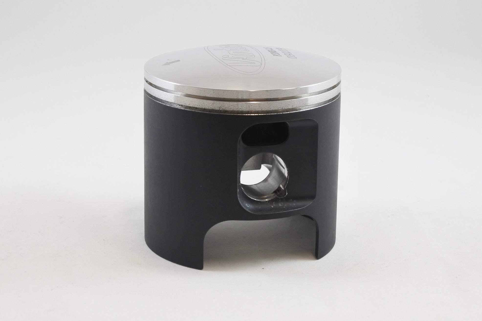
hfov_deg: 41.9
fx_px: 629
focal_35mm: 47
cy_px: 160
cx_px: 241
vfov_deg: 28.7
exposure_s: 1/125
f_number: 4.5
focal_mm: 17.6
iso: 450
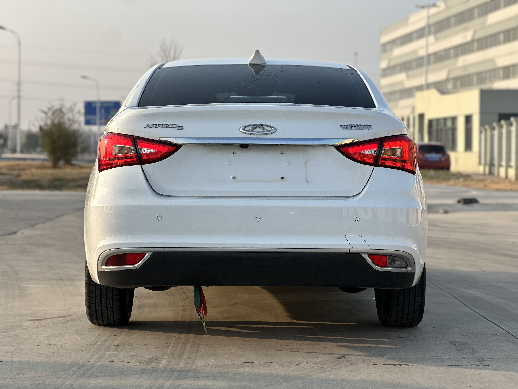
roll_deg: +0.0
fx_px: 1152
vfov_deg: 19.1
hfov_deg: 25.3
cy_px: 194
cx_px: 259
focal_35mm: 77
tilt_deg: -1.1
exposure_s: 1/385
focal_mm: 9
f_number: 2.8
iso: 32
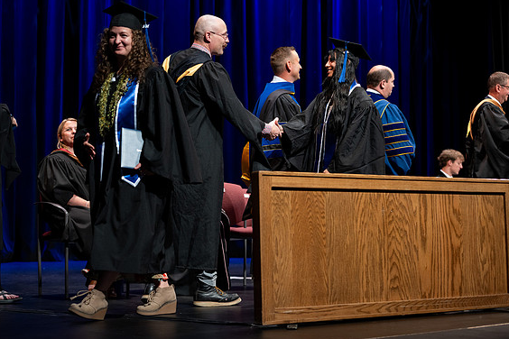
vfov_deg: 18.9
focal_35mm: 72
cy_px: 172
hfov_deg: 28.1
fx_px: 1018
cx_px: 255
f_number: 2.8
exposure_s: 1/250
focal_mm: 70
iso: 500
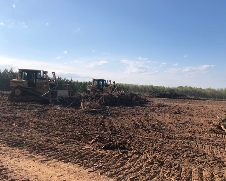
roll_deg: -2.0
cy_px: 91
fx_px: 201
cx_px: 118
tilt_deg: +0.6
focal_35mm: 30
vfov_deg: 48.5
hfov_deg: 58.8
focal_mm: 4
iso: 20
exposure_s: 1/2667
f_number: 1.8
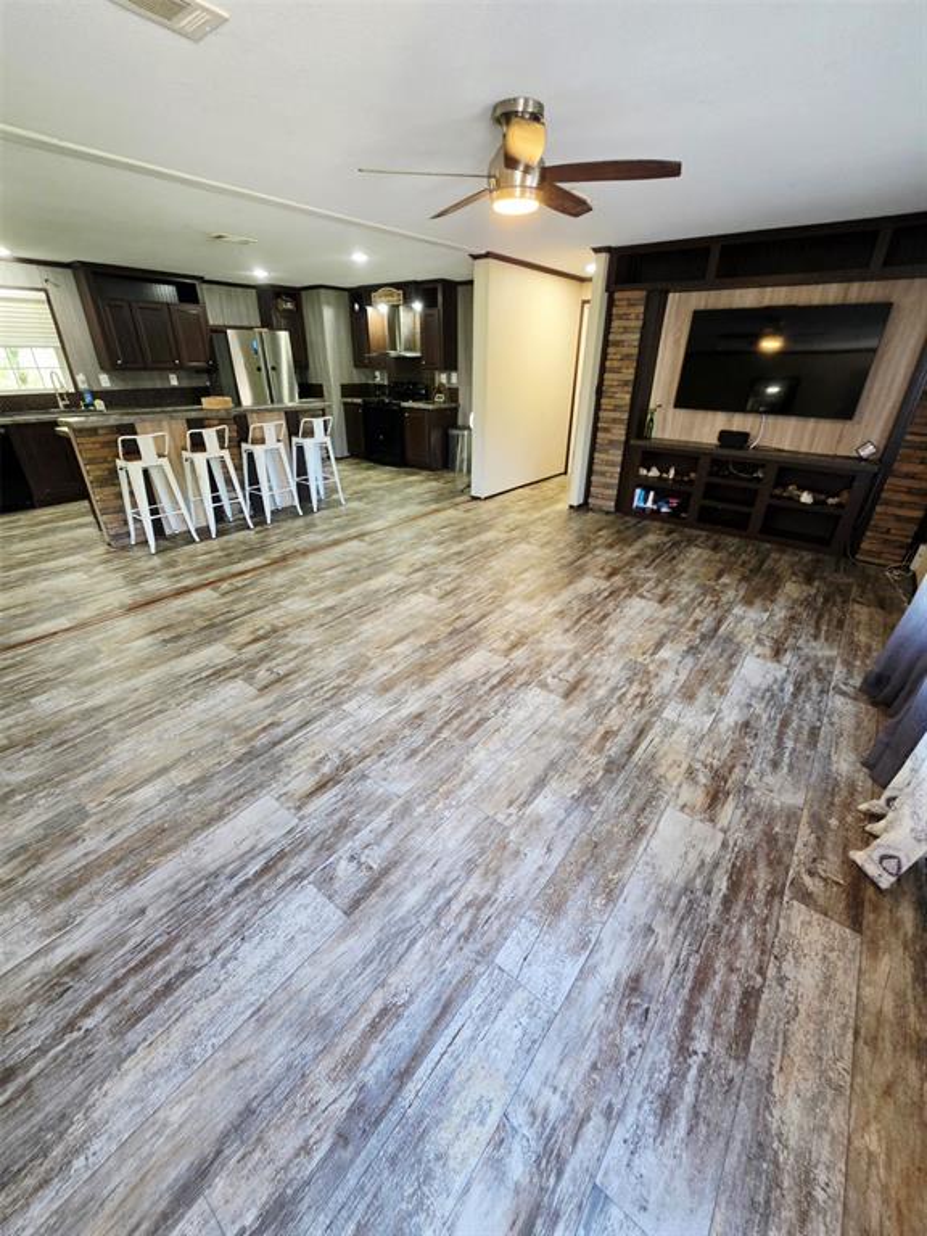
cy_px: 618
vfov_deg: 106.2
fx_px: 464
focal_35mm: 13
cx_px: 464
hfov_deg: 89.9
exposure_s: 1/60.2
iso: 320
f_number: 1.9
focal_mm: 2.2
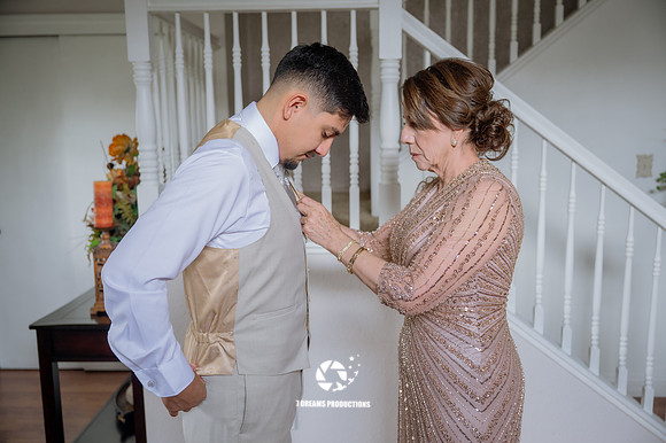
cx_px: 333
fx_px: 629
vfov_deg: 38.8
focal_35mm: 34
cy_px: 222
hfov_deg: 55.8
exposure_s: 1/125
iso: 640
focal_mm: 34
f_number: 2.8
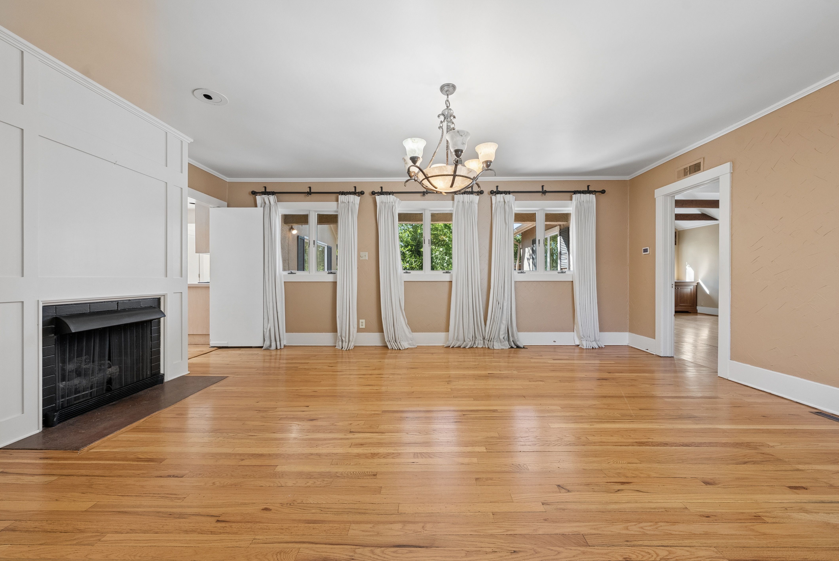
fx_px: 303
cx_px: 420
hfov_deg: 108.3
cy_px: 280
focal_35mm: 13
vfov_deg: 85.5
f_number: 8
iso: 800
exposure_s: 1/50
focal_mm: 13
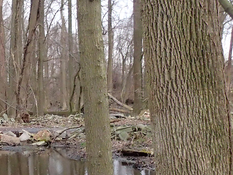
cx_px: -54
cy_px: 157
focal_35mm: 75
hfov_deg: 23.5
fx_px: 505
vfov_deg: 19.3
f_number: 2
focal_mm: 4.5
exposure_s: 1/500
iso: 800
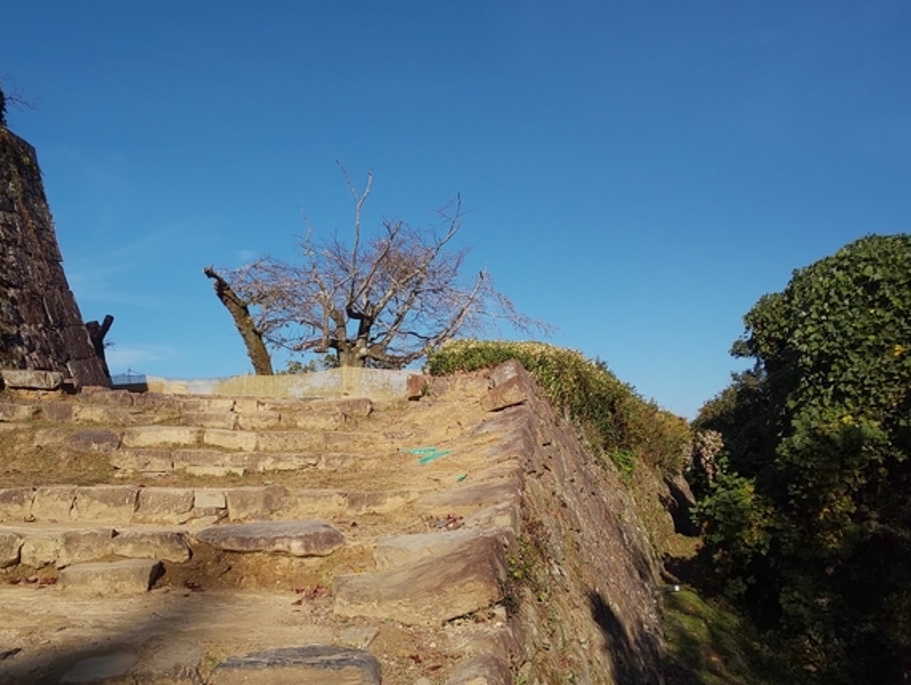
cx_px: 337
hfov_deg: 62.5
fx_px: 737
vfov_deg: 49.7
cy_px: 377
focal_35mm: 28
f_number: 1.94
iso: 28
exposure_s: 1/1418
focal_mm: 3.45
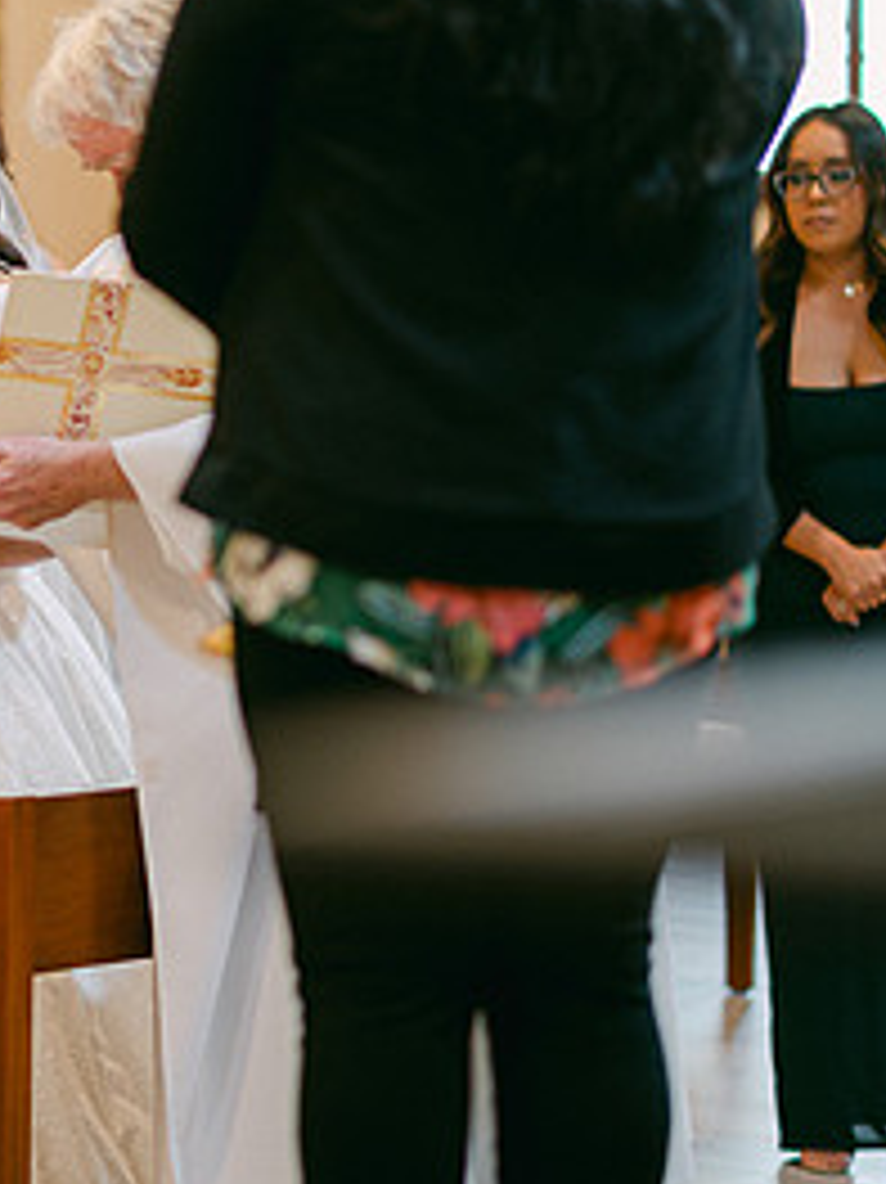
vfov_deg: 11.0
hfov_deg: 8.1
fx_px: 6148
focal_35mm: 180
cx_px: -279
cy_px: 410
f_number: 1.8
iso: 250
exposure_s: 1/125
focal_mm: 85
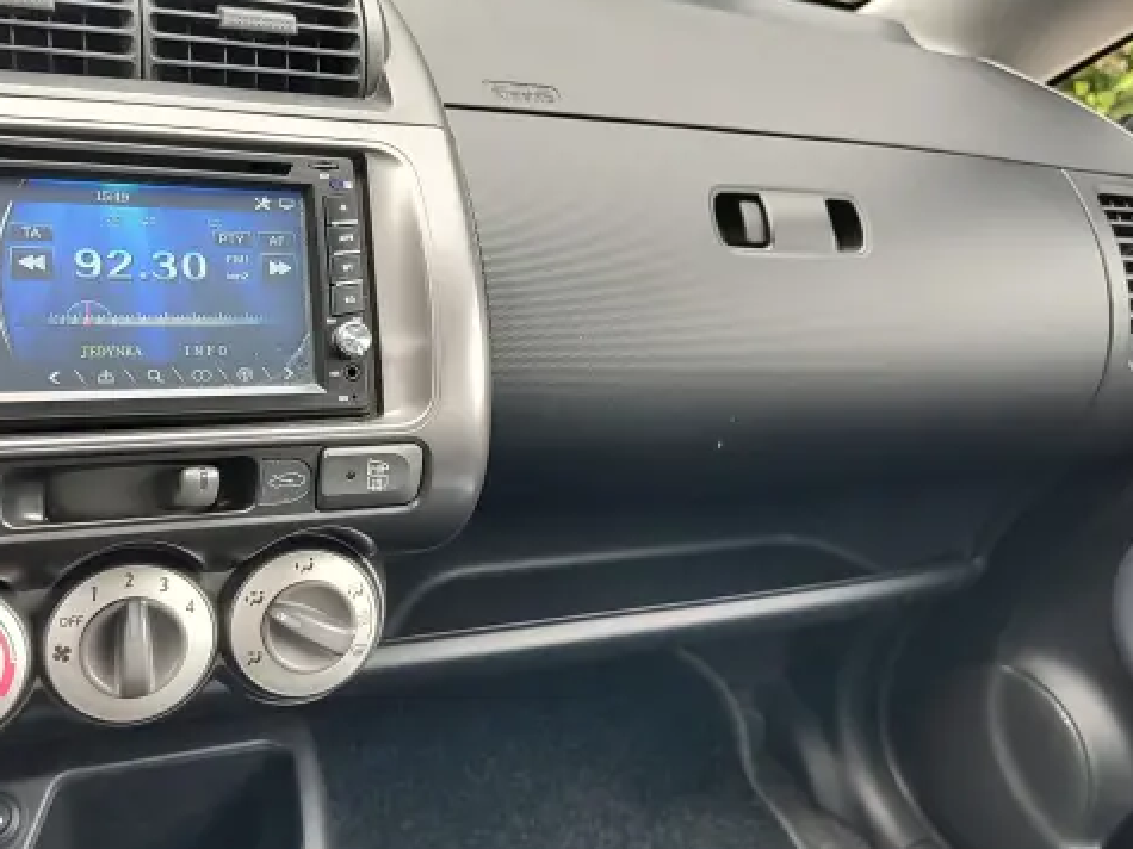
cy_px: 427
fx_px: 1014
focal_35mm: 31
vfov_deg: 45.4
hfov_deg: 58.2
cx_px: 501
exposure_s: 1/100
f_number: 1.8
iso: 105
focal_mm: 5.56
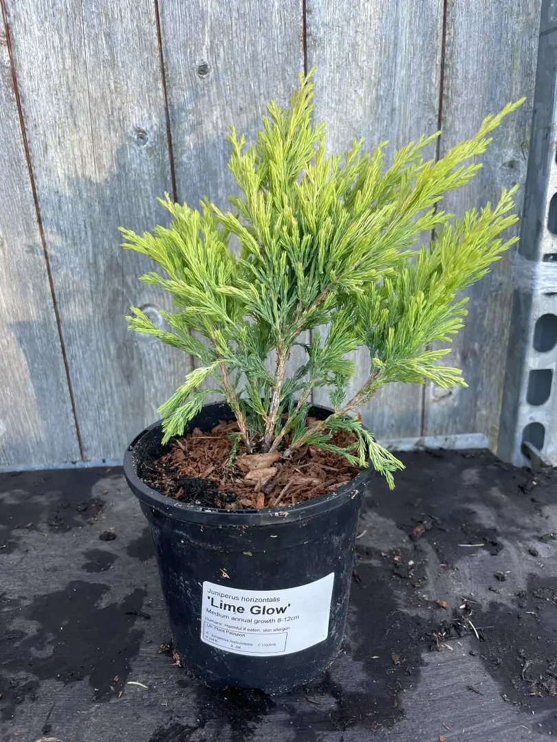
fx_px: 558
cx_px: 278
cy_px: 371
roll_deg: +2.8
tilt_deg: -20.7
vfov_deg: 67.3
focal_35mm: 26
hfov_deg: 53.1
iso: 40
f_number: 1.6
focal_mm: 4.2
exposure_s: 1/121
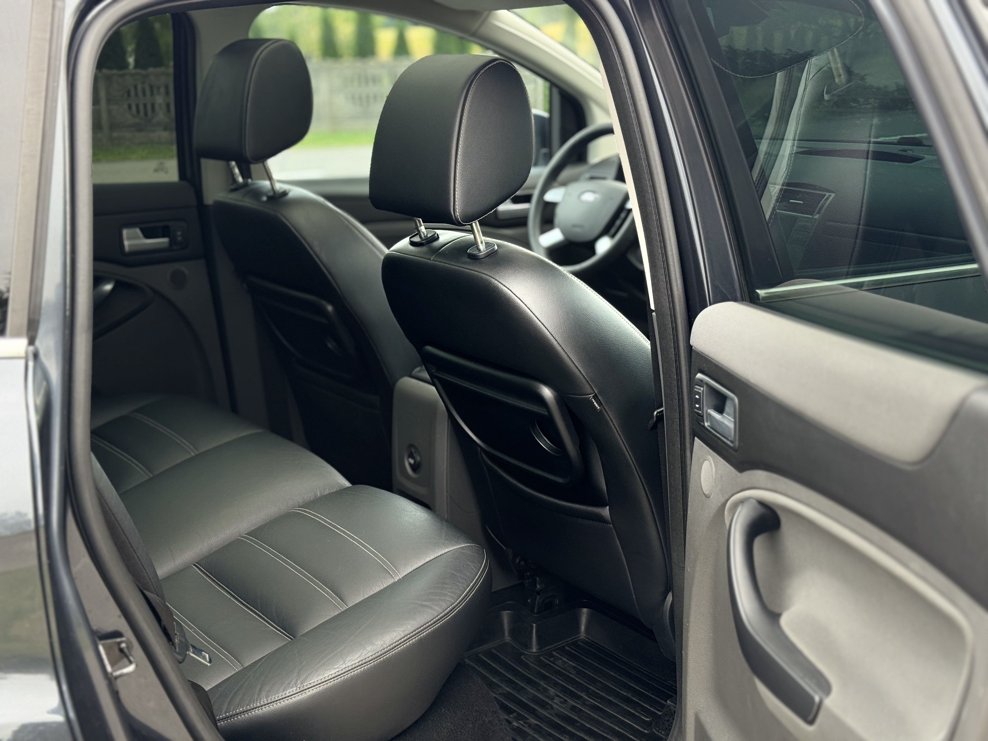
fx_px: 1370
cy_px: 370
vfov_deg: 30.3
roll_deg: +3.6
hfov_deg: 39.7
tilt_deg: -14.4
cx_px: 494
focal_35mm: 48
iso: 100
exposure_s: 1/118
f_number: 1.78
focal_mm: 6.76
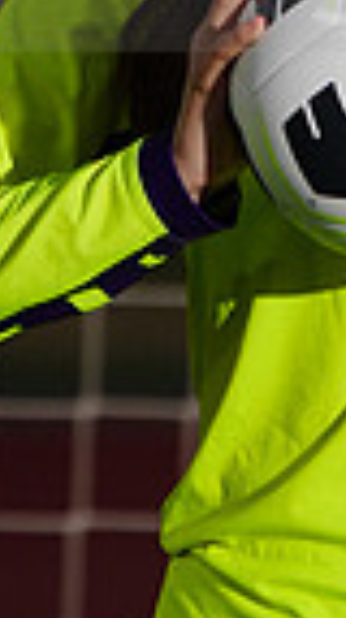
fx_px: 27515
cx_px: 229
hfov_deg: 0.7
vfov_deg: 1.3
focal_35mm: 1680
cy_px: -76
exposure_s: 1/200
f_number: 5.6
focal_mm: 394
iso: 320
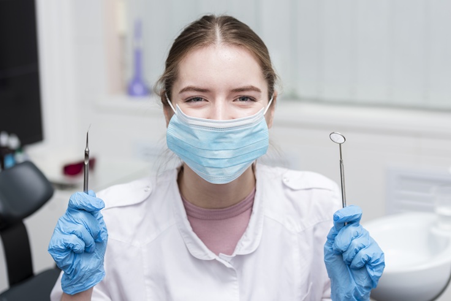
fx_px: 1027
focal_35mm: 82
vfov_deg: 16.7
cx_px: 226
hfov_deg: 24.8
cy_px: 150
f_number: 3.5
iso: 80
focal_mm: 82
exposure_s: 1/160
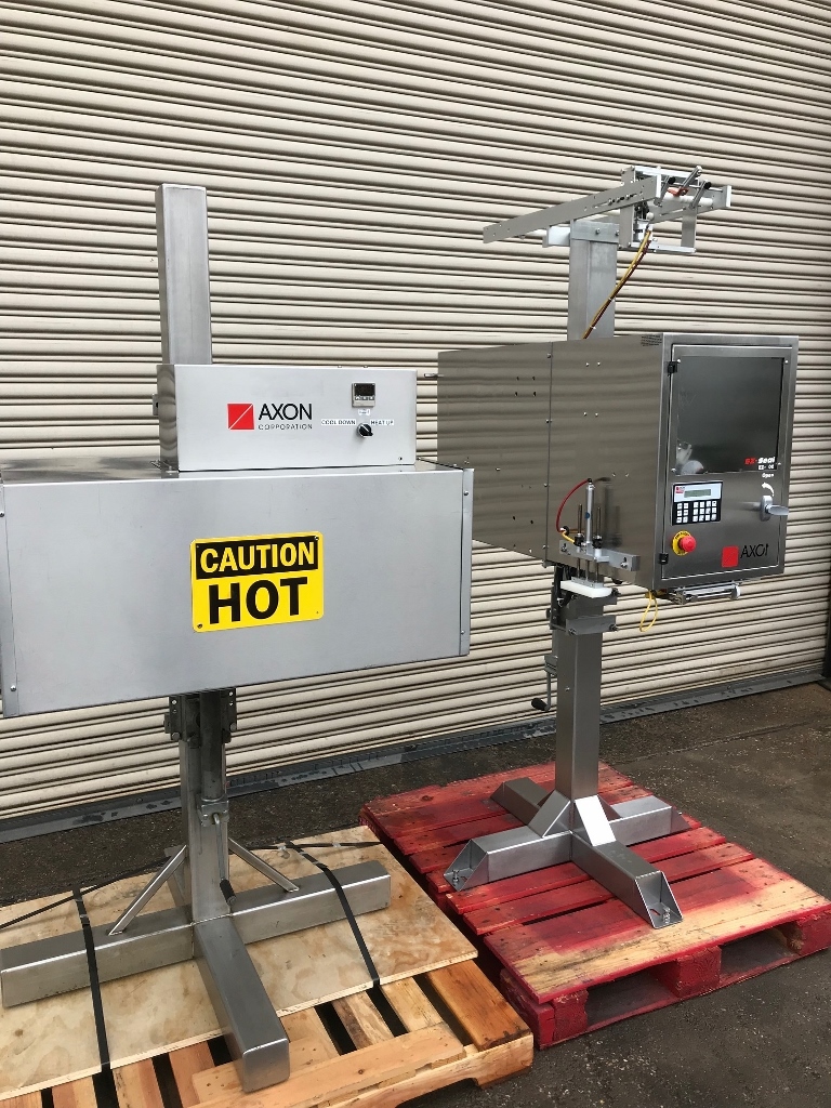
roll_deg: -0.4
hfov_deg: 49.7
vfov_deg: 63.4
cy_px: 554
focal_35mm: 28
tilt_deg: -7.5
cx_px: 416
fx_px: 896
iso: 20
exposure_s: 1/176
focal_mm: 3.99
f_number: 1.8
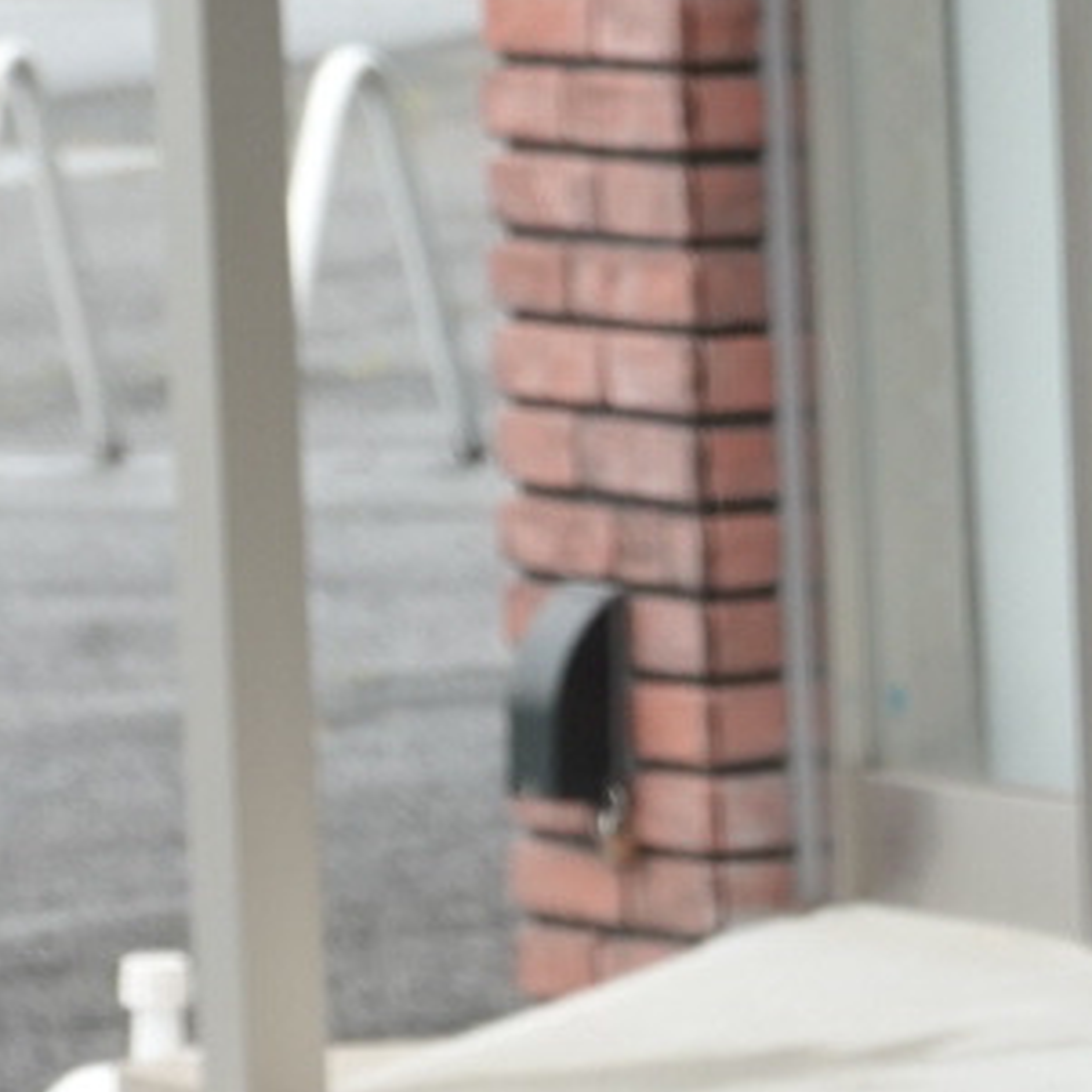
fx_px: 16953
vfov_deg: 3.7
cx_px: 2133
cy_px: 1400
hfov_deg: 3.7
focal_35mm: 475
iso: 125
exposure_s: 1/200
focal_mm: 38.13
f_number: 4
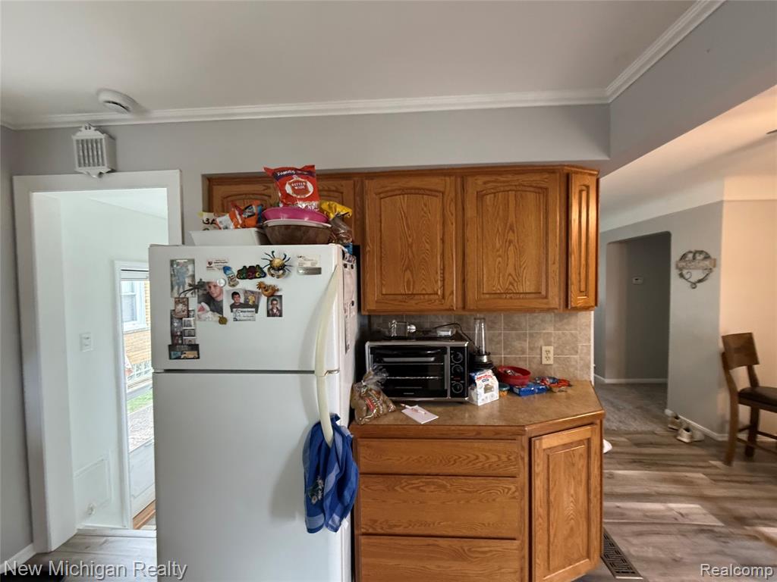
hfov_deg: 102.1
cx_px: 388
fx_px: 314
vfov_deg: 85.7
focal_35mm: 14
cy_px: 291
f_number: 2.2
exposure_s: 1/60
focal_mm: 2.22
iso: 400
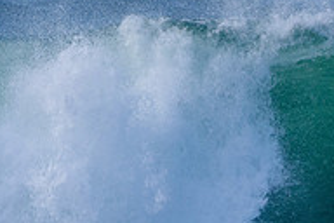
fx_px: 20994
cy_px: 283
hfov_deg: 0.9
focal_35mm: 2263
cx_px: 287
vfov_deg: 0.6
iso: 400
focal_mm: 500
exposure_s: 1/2000
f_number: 5.6
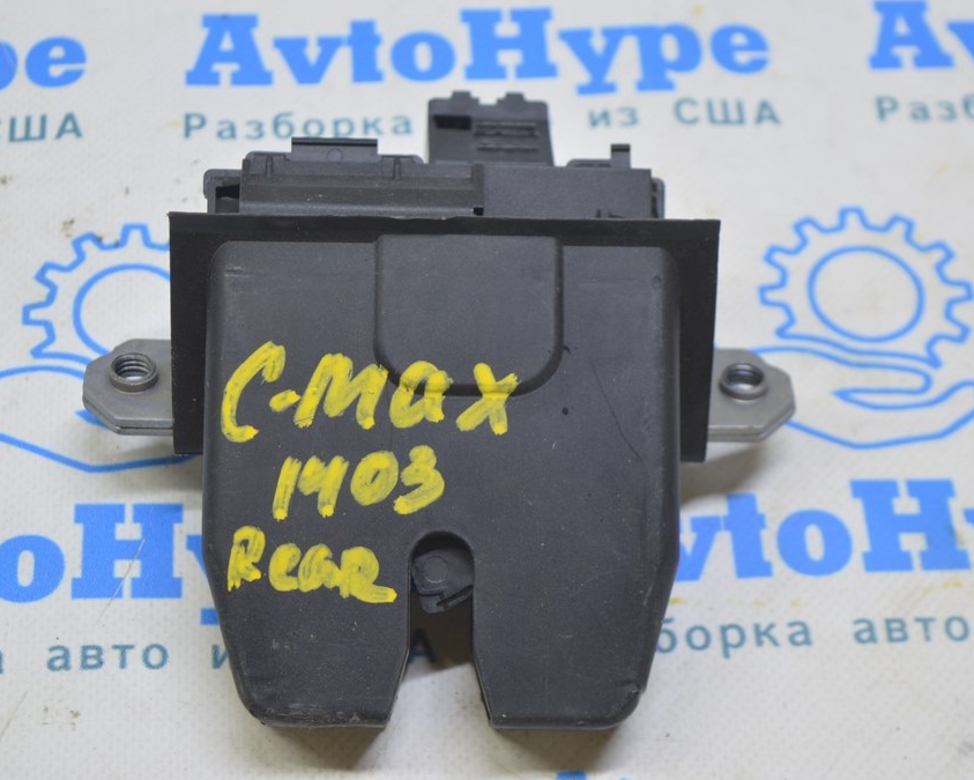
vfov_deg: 18.7
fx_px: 2365
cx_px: 430
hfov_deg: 23.3
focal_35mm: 82
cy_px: 391
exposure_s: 1/20
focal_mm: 48
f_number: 5.6
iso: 400
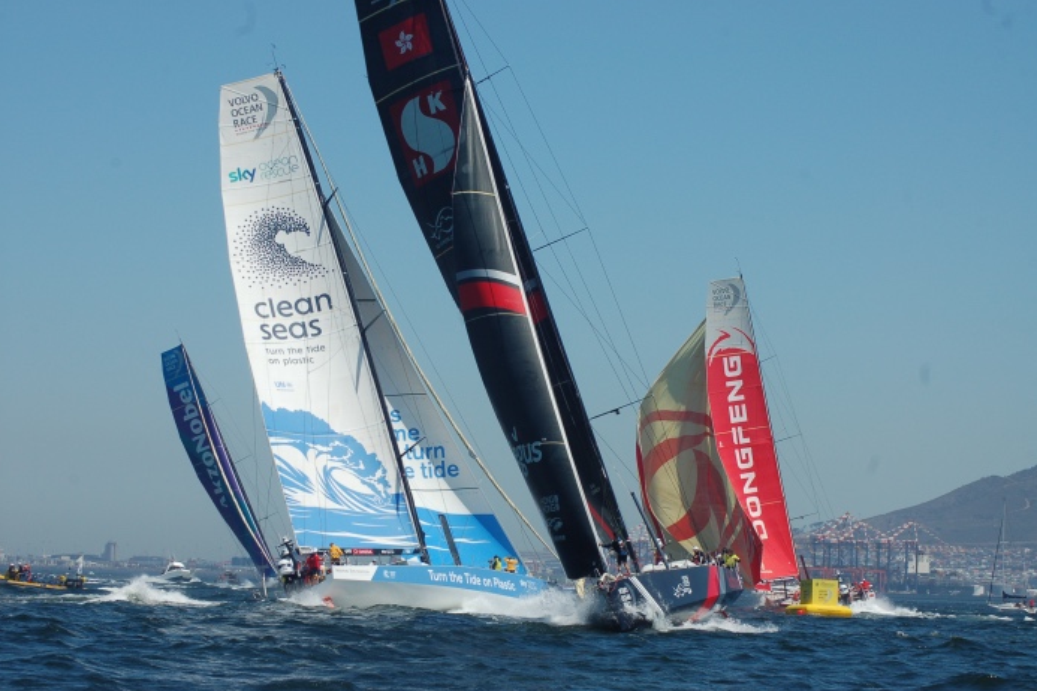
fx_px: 3053
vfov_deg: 12.9
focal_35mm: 106
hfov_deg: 19.3
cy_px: 347
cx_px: 522
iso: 200
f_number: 7.1
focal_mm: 70
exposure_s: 1/640
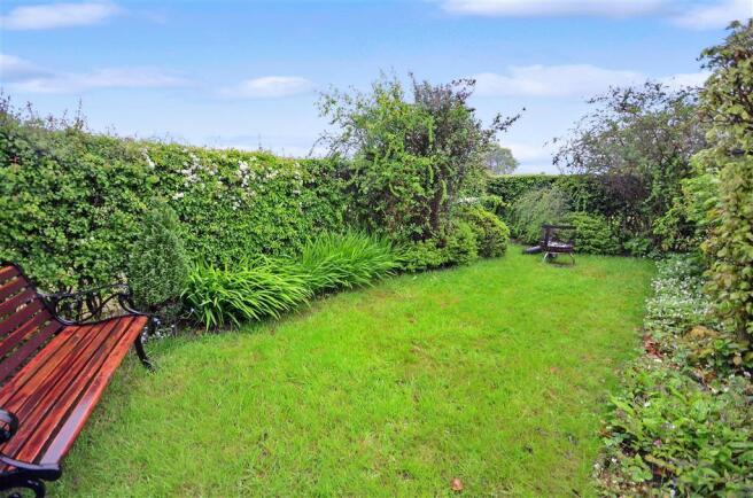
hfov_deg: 100.5
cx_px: 376
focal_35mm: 15
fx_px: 313
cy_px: 249
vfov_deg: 77.0
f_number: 4
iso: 200
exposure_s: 1/40
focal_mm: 10
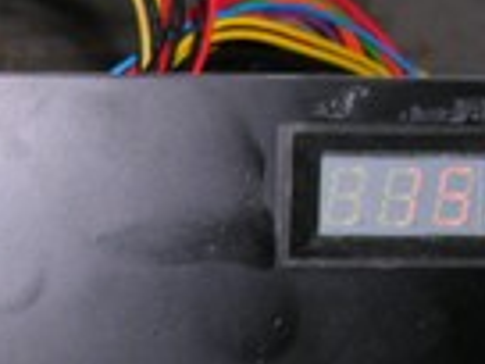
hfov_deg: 14.3
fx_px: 1891
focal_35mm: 135
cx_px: -18
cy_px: 332
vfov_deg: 10.9
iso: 50
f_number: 5.4
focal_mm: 7.7
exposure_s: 1/60.1
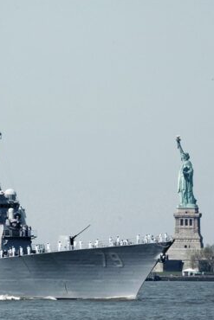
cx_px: -49
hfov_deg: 2.9
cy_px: 219
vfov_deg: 4.3
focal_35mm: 482
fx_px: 4294
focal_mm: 155
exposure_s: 1/125
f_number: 18
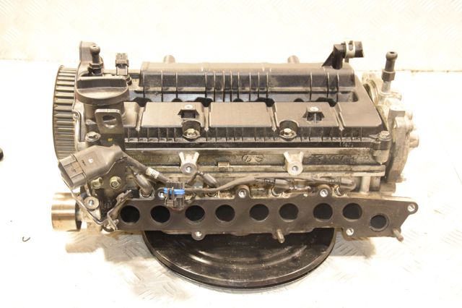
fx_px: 616
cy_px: 154
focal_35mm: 48
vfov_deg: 28.0
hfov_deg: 41.1
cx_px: 231
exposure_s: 1/60
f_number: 5.6
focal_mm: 32
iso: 1600
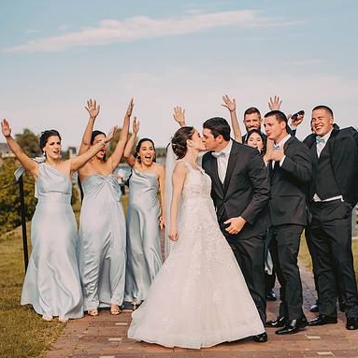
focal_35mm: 90
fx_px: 1053
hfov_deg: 19.3
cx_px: 217
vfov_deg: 19.3
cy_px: 179
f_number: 2.8
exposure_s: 1/4000
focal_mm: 70
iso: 500
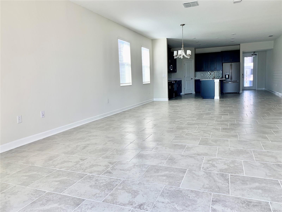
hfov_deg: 67.3
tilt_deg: -6.3
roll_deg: +1.0
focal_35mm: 26
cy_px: 106
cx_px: 141
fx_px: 212
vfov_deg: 53.1
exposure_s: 1/121
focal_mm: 4.25
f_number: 1.8
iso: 32
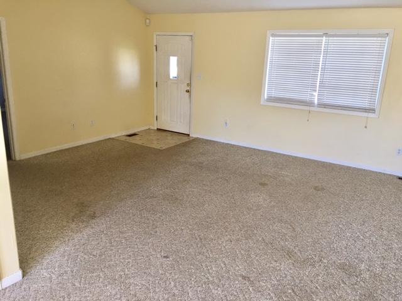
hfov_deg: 61.7
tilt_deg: -14.0
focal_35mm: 29
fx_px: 337
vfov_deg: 48.2
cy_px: 150
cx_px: 201
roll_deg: -2.9
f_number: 2.2
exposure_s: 1/30
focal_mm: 4.15
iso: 32
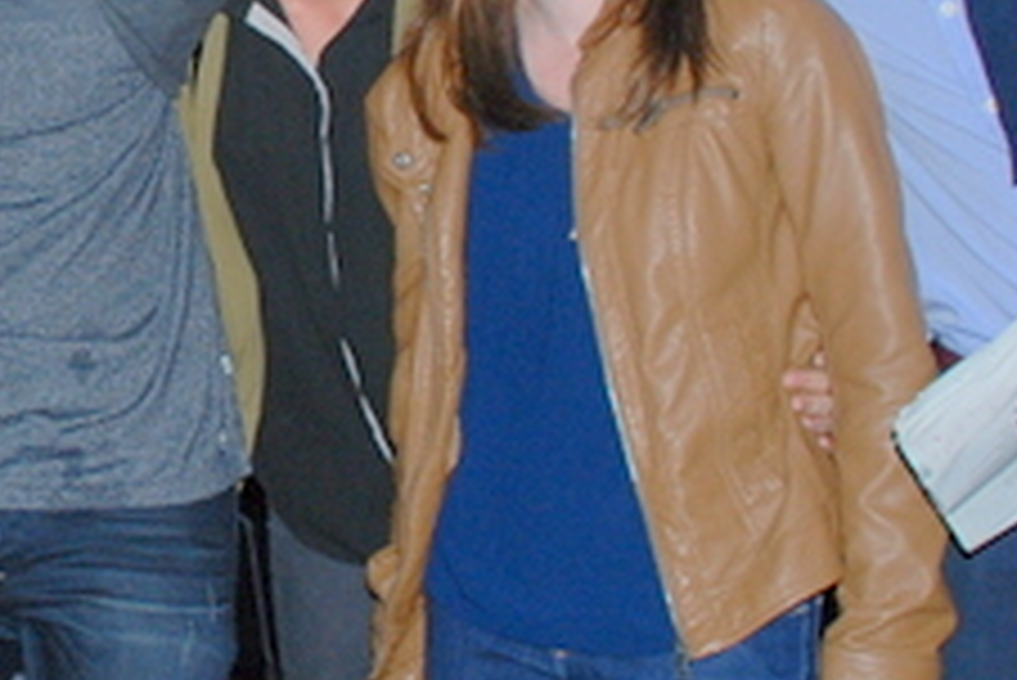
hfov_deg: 22.7
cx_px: -9
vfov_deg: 15.9
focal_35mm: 86
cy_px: 189
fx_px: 2431
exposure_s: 1/60
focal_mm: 18
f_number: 4
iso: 320
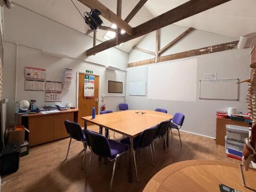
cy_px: 92
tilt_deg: +0.2
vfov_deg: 81.7
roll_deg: -1.6
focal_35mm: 15
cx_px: 126
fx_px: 111
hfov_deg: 98.2
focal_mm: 2.22
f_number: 2.2
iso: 320
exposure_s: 1/121
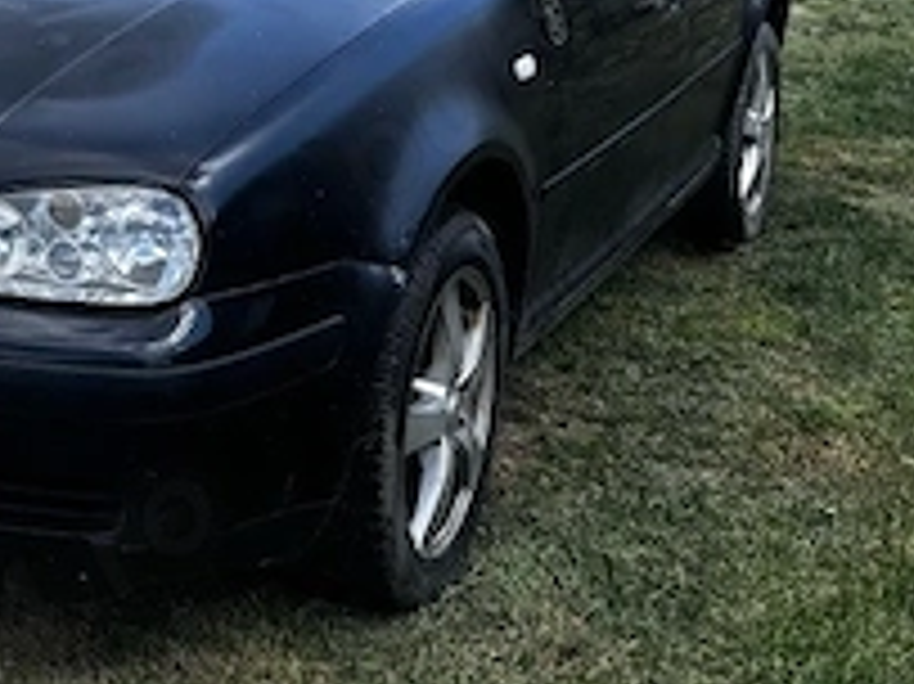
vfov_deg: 20.1
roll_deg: -1.7
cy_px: 9
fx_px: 1874
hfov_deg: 26.6
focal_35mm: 71
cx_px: 104
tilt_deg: -12.5
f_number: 1.78
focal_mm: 6.76
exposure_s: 1/1094
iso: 80
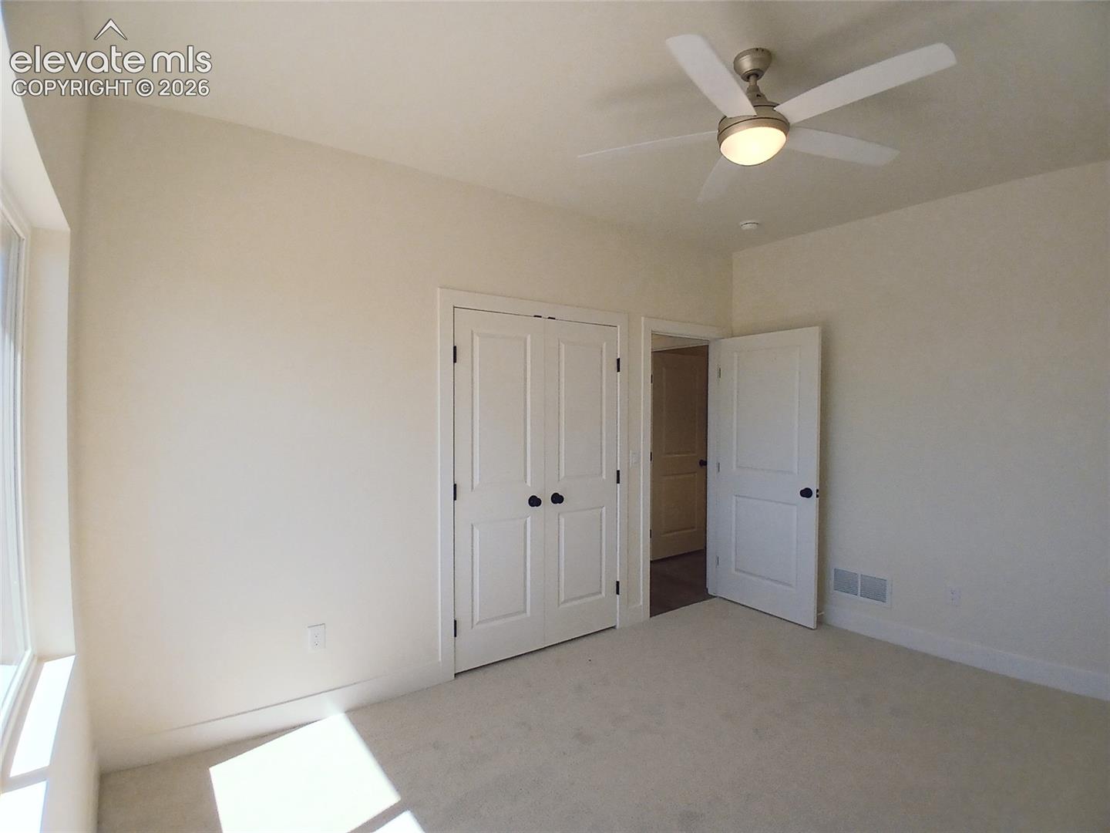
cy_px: 416
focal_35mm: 17
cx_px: 555
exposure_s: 1/385
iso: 50
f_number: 2.2
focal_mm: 1.4
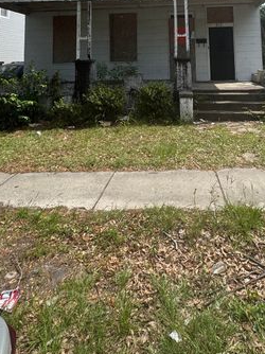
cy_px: 33
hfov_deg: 49.4
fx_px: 286
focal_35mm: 28
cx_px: 159
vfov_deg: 54.9
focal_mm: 2.22
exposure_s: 1/1034
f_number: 2.2
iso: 40
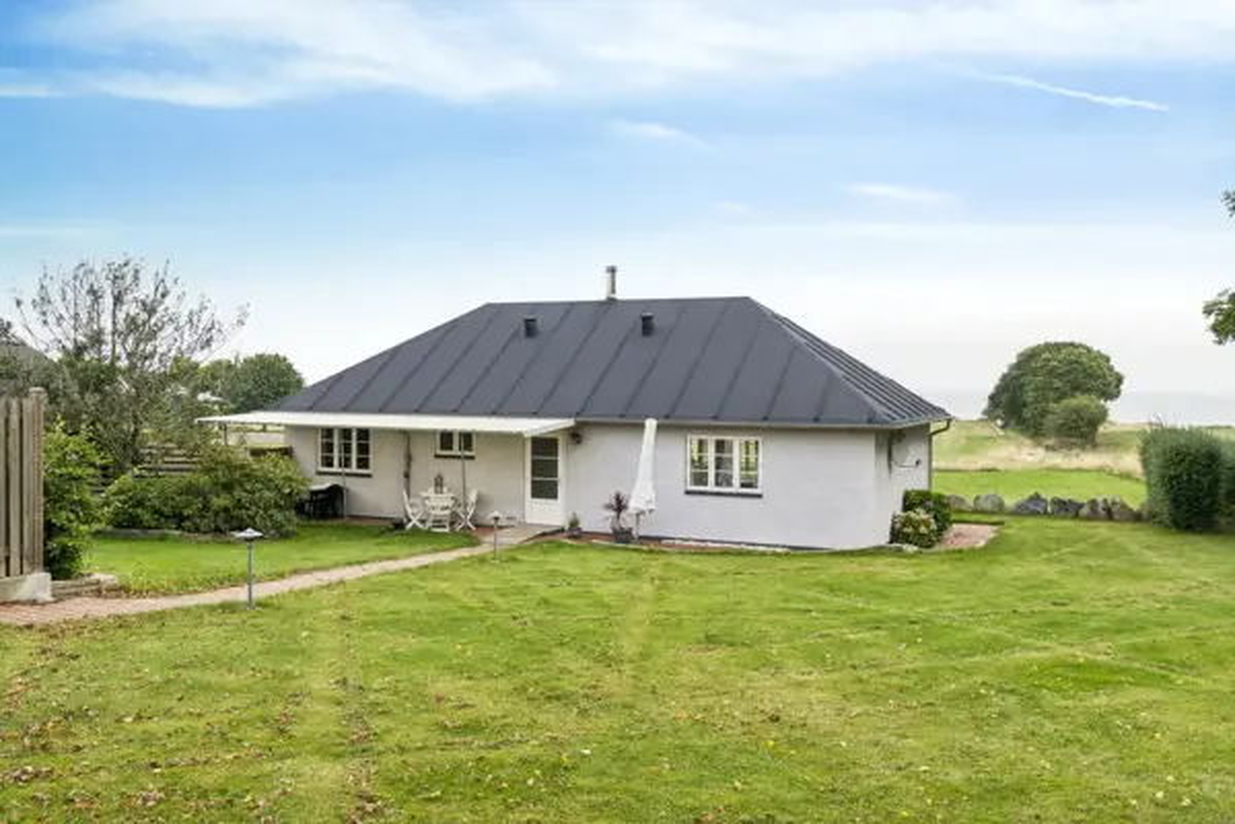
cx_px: 618
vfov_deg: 43.6
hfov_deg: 61.9
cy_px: 412
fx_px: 1029
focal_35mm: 30
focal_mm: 20
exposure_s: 1/160
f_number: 8
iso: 200
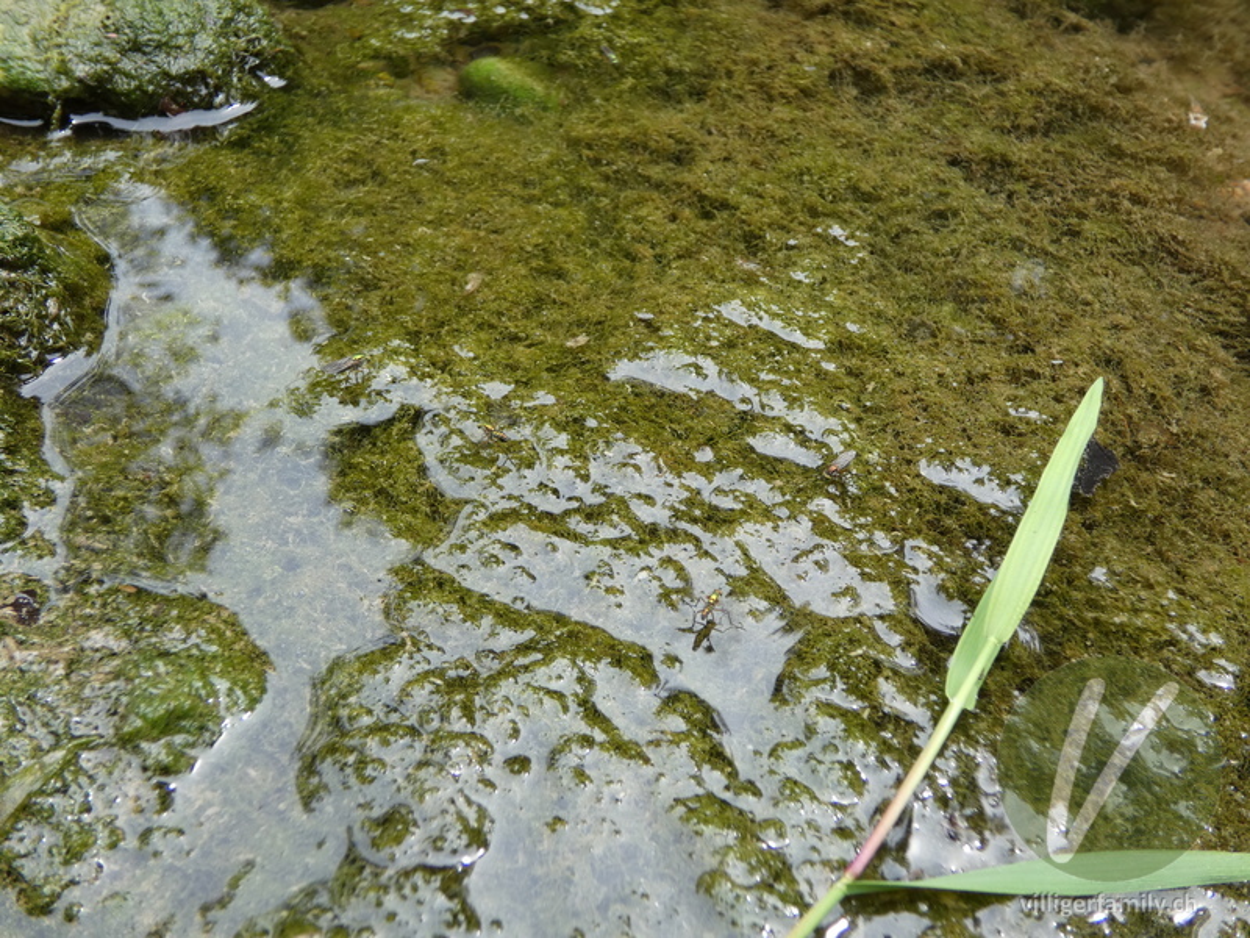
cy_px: 469
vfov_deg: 40.7
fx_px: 1264
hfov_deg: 52.6
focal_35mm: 35
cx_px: 625
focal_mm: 6.2
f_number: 3.4
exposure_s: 1/125
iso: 80
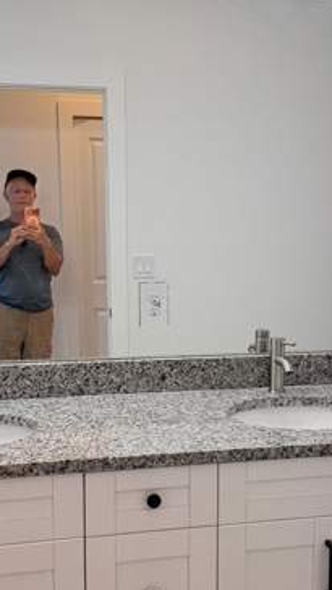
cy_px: 336
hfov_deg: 26.0
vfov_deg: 44.5
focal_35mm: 46
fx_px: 719
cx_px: 193
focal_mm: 6.76
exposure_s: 1/267
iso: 80
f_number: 1.78
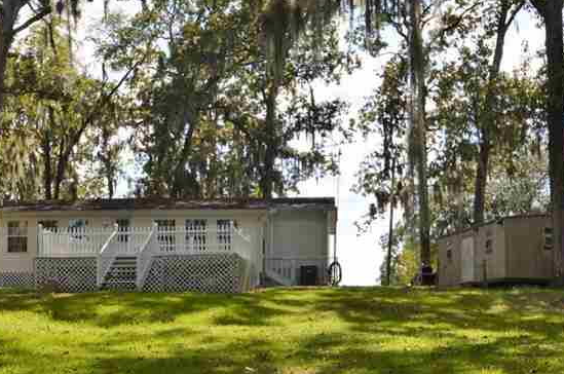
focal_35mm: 56
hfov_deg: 35.3
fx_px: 876
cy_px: 280
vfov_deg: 23.8
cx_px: 184
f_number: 8
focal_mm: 20
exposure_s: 1/200
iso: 100
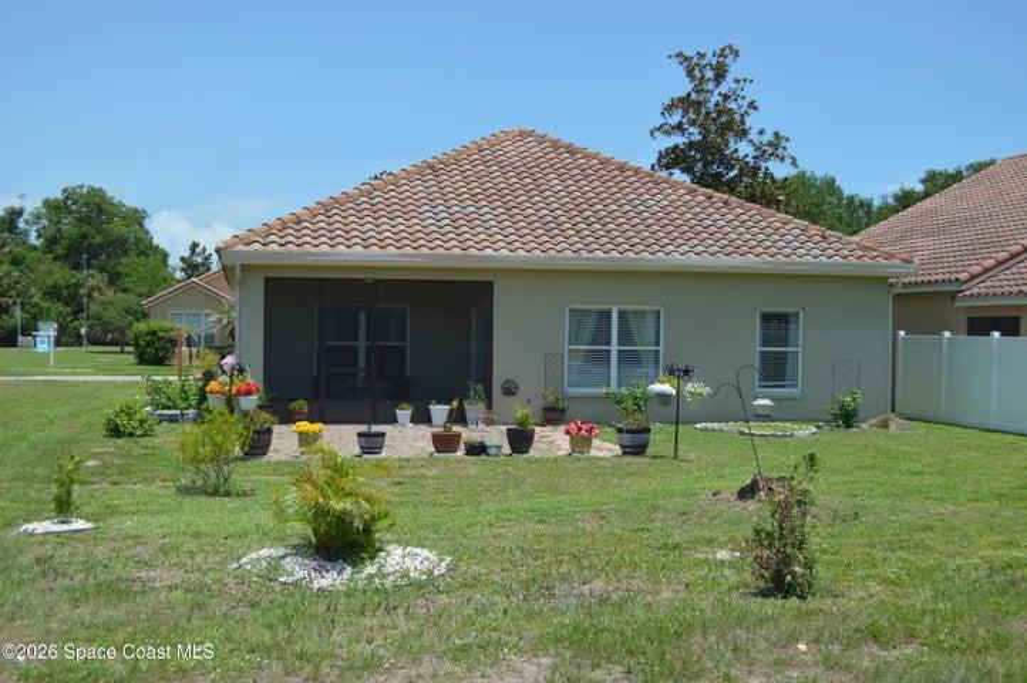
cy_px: 342
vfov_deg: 29.8
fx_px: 1283
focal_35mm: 45
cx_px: 514
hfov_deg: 43.6
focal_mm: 30
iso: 100
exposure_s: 1/500
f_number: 4.5
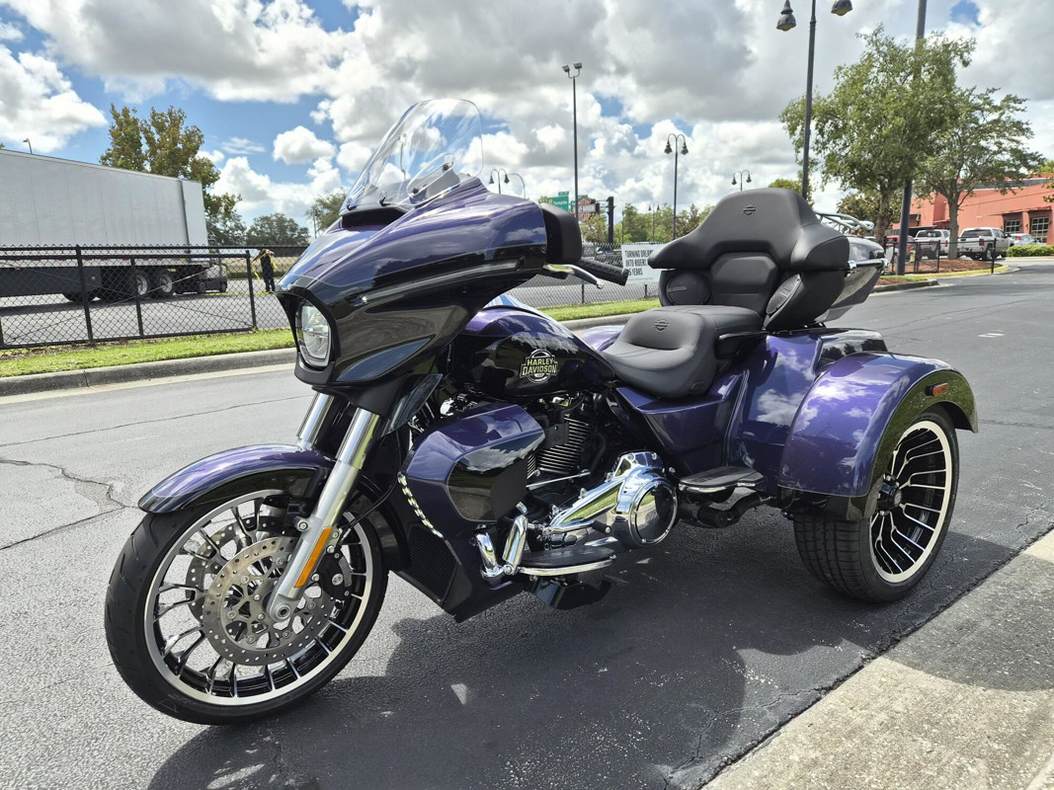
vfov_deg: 58.9
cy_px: 395
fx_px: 700
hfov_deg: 73.9
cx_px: 527
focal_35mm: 23
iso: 80
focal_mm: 5.4
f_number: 1.8
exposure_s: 1/5552
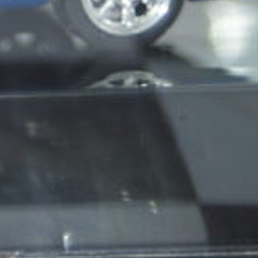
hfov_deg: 5.3
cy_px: 16
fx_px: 2749
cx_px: -190
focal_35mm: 326
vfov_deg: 5.4
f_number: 5.6
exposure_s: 1/60
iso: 250
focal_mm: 60
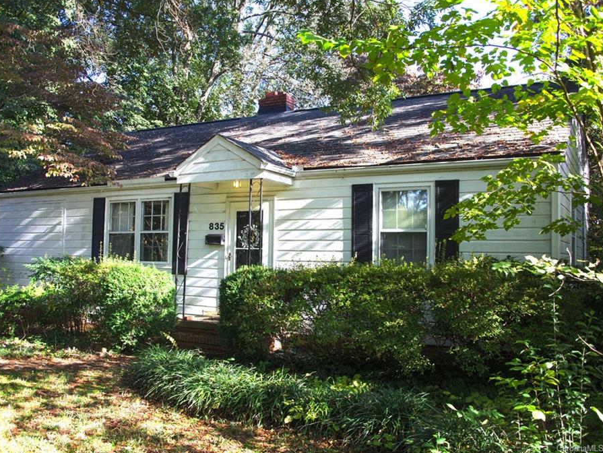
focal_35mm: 35
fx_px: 602
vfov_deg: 41.2
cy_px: 226
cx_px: 284
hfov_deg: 53.2
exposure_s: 1/400
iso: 200
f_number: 3.8
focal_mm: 21
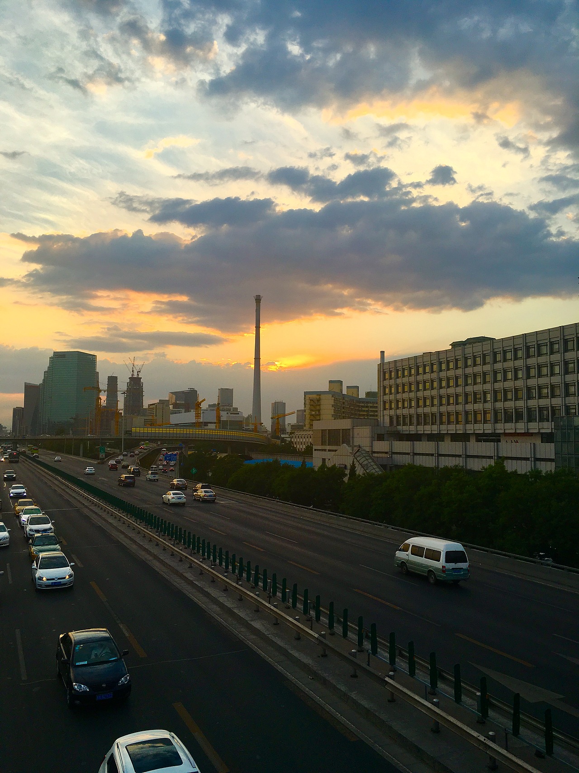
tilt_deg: +5.4
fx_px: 647
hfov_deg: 48.2
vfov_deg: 61.7
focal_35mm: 29
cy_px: 386
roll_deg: -0.6
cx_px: 290
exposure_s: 1/519
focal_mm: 4.15
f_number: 2.2
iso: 25
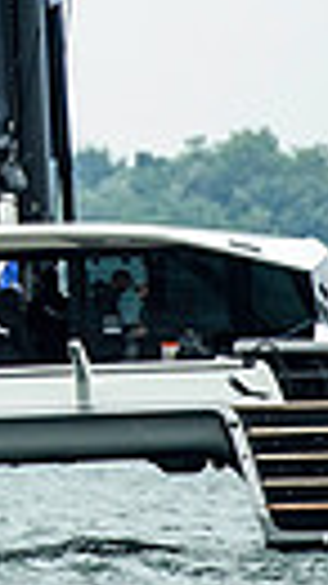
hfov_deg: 0.6
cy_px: -157
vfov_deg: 1.1
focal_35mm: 2020
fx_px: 31273
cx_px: -373
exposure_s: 1/1000
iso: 500
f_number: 5
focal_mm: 380
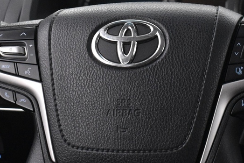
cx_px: 125
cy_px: 59
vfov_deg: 10.5
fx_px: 881
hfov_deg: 15.8
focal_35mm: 130
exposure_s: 1/25
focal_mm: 28
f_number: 4.2
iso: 3200
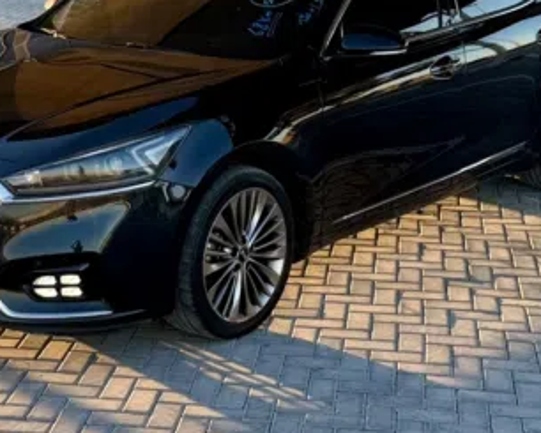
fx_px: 785
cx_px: 186
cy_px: 104
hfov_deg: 37.7
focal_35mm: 49
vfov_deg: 30.3
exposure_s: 1/285
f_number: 1.78
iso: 80
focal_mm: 6.76
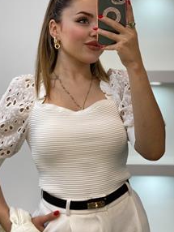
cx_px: 79
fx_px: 502
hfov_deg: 19.7
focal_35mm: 75
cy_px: 92
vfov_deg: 25.9
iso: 80
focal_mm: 6
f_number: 2
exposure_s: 1/100
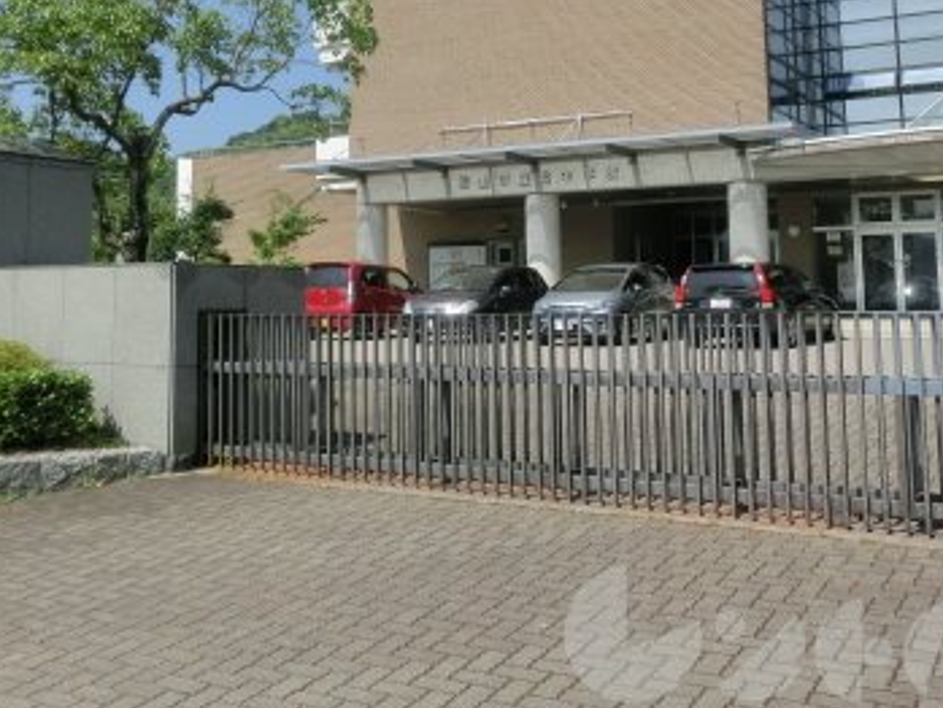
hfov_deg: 42.7
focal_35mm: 44
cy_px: 146
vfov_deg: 32.1
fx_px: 1199
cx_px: 373
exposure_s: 1/200
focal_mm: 4.24
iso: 80
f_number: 7.9
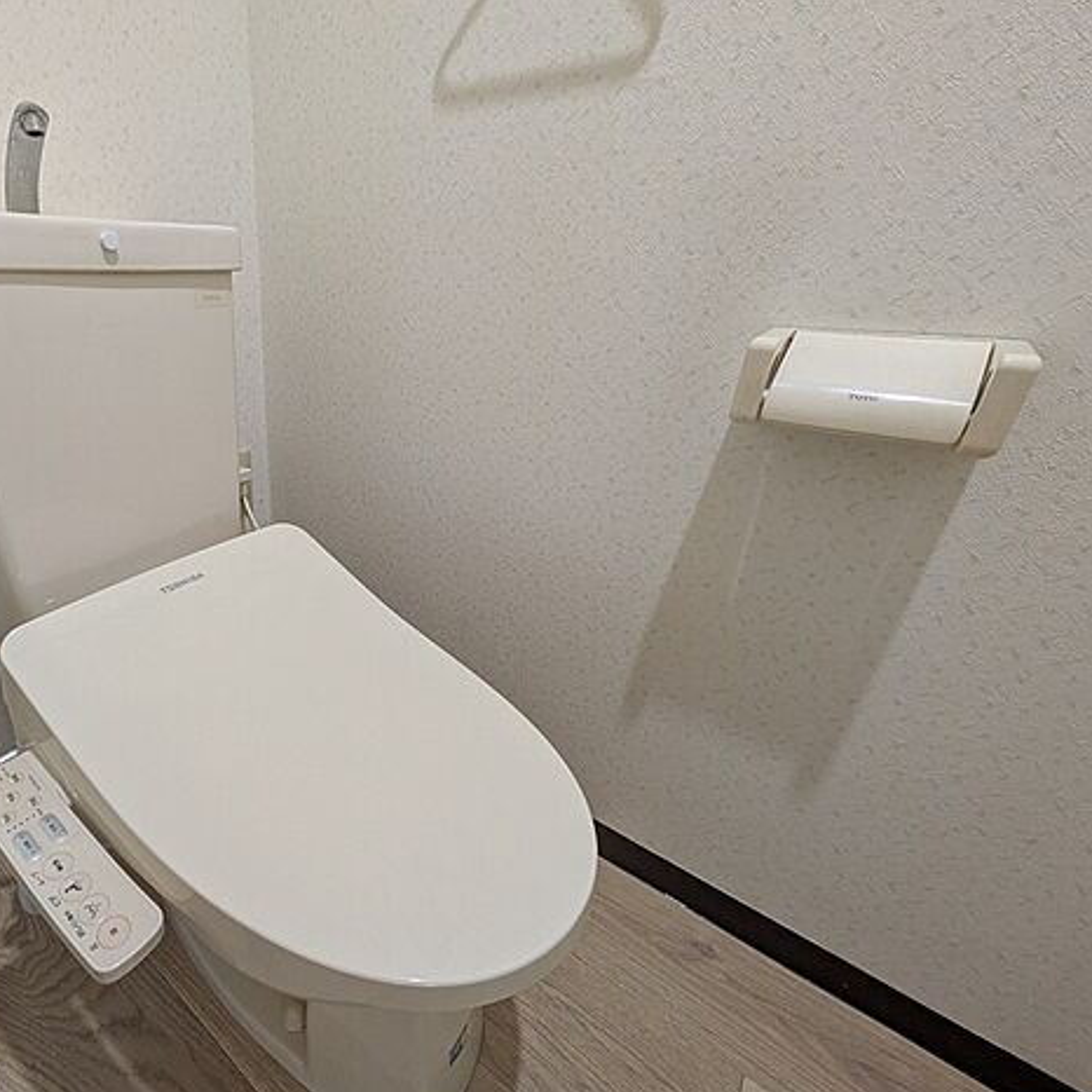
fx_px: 607
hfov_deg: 80.5
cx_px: 344
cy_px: 555
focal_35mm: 17
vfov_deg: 84.0
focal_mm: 1.83
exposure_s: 1/24
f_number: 2.2
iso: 321
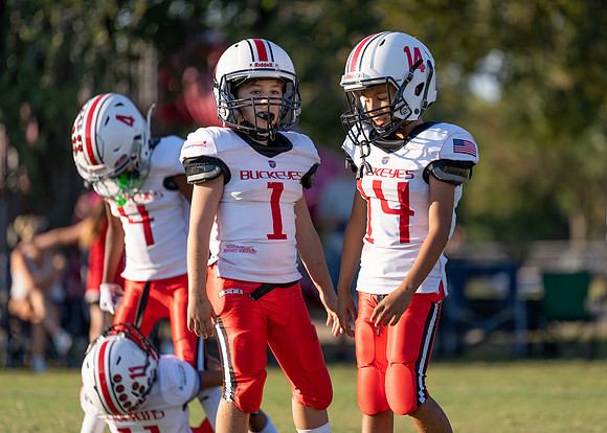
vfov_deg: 5.7
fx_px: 4382
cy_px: 194
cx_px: 358
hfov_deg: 7.9
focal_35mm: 254
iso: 100
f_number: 2.8
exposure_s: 1/1000
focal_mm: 200
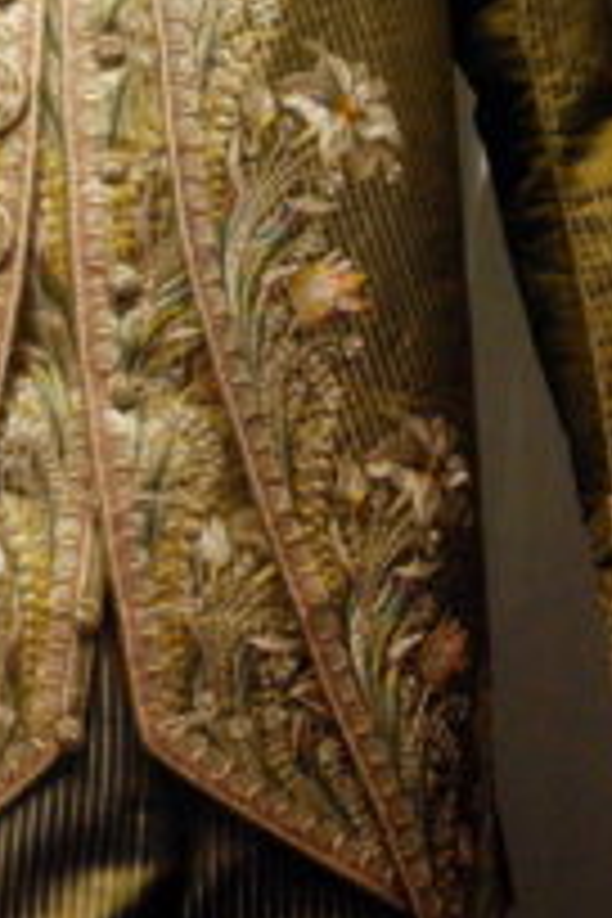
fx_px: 2913
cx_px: 110
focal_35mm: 114
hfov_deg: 11.9
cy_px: -40
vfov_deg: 17.4
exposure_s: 1/160
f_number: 6.3
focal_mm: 31
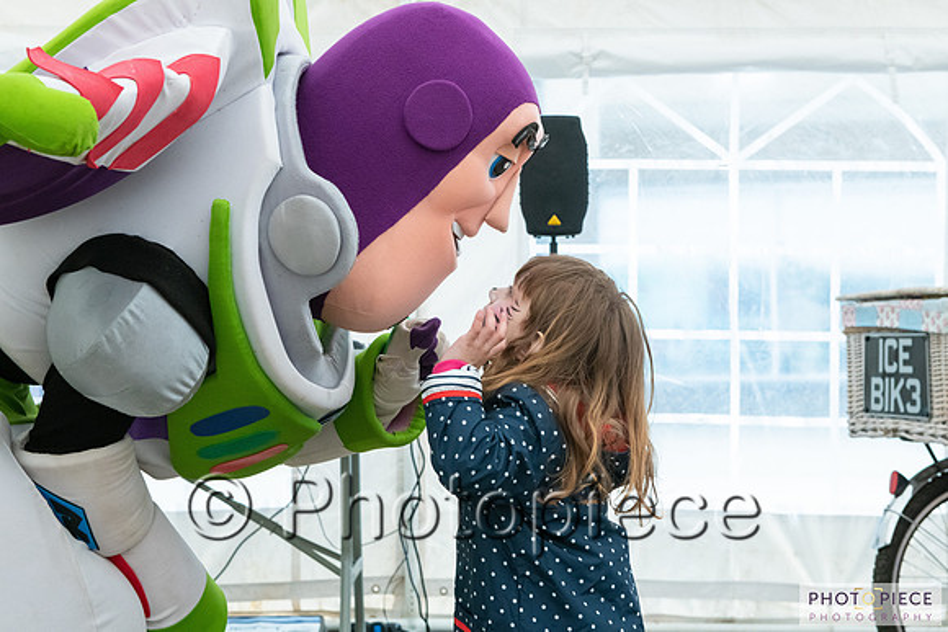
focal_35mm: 63
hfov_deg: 32.1
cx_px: 495
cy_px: 317
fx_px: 1650
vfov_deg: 21.7
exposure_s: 1/320
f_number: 8
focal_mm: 58
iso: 1800
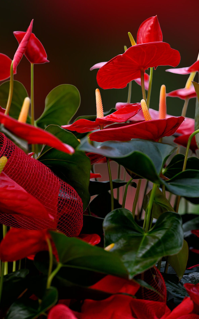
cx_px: 60
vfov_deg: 13.0
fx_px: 1397
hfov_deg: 8.1
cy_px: 160
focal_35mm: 161
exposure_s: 1/125
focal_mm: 105
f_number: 4
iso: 400
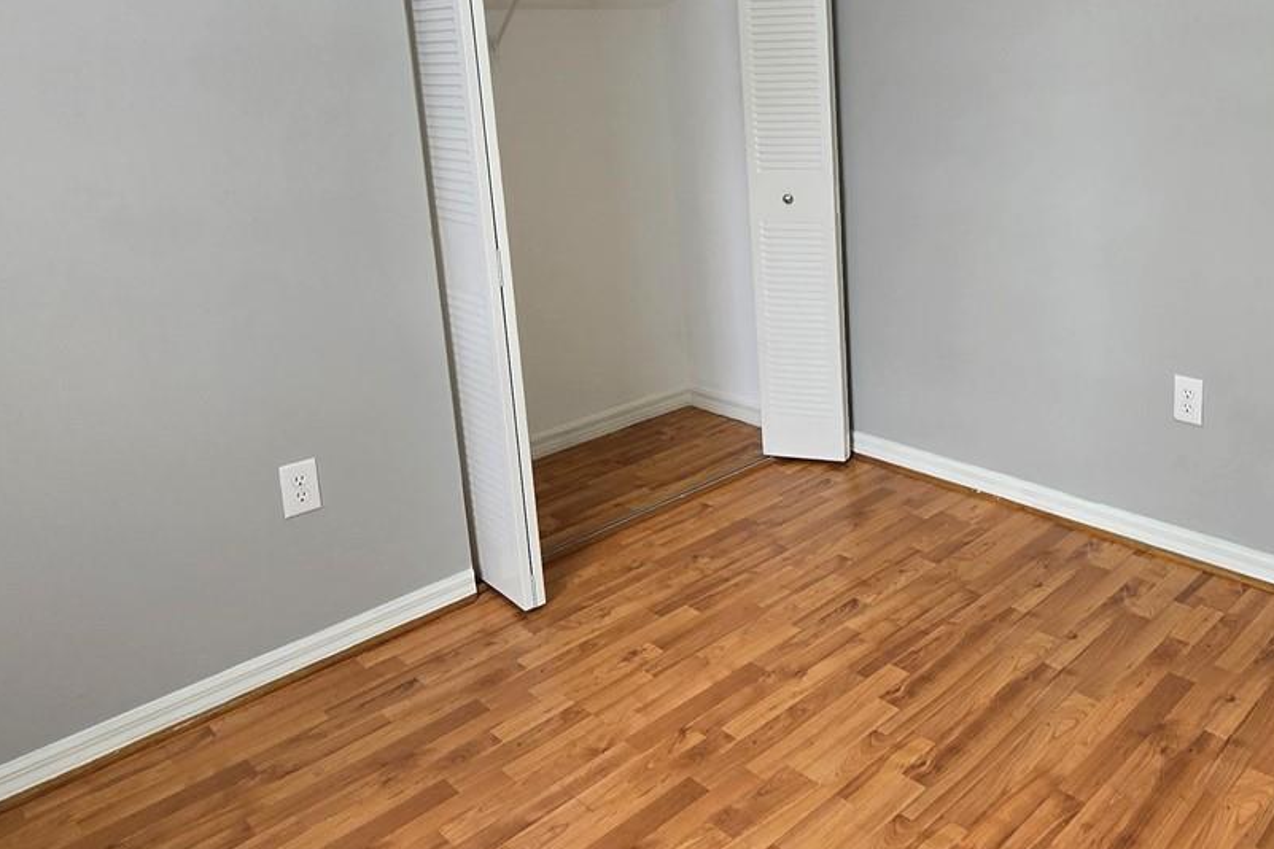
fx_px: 955
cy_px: 226
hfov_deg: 65.0
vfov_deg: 46.4
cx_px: 884
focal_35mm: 27
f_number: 2.2
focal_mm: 2.2
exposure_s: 1/60
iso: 64
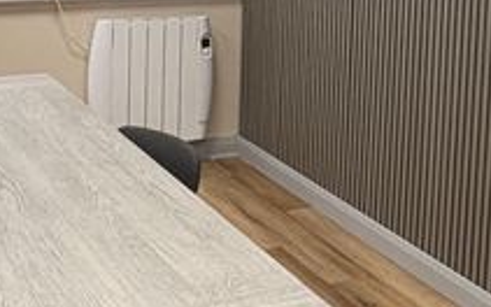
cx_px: 349
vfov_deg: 16.3
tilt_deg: -8.0
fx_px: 1044
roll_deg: -2.0
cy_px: -24
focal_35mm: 78
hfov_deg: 26.2
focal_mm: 2.22
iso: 125
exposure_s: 1/100
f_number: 2.2
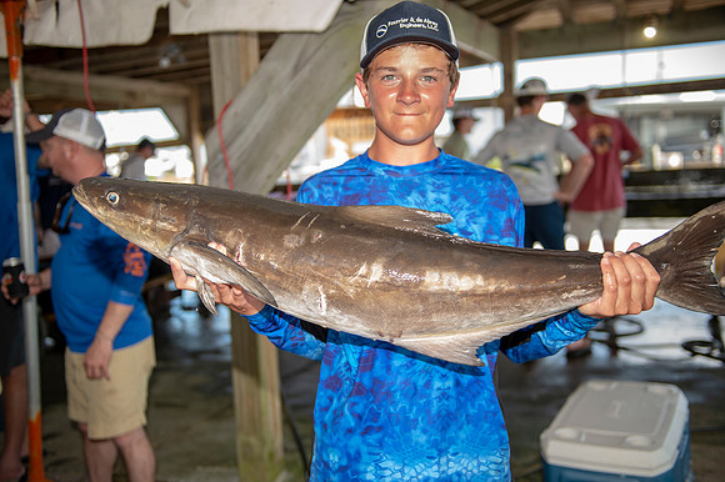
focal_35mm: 38
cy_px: 241
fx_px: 765
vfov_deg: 35.0
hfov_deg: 50.7
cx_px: 362
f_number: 2.8
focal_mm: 38
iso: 50
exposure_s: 1/125
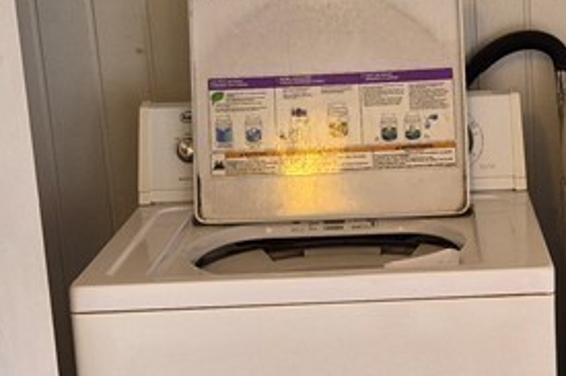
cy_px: 253
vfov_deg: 15.3
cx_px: 459
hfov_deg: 22.5
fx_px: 1398
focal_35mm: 89
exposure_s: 1/120
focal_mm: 5.4
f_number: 1.8
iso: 250
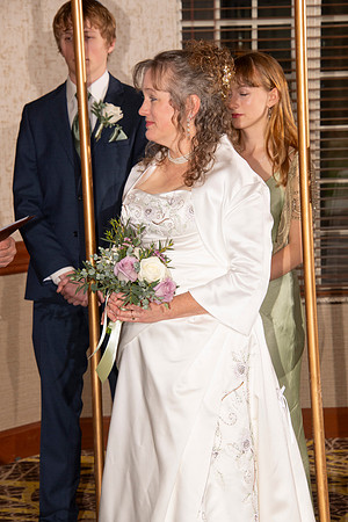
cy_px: 261
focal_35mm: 135
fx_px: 1957
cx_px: 174
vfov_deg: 15.2
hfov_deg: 10.2
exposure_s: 1/160
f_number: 9
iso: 1000
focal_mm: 135
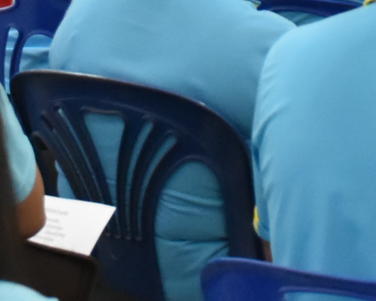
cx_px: 344
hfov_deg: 8.6
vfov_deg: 6.6
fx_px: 2490
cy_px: -378
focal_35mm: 224
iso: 3200
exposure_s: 1/100
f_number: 5
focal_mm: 27
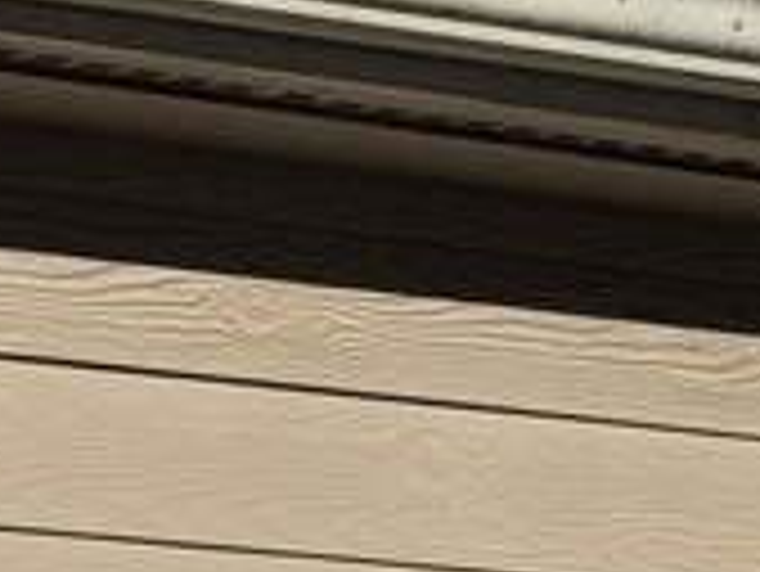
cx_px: -1079
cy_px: 1257
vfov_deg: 7.7
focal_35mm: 182
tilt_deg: -0.4
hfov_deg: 9.6
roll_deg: -2.0
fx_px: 3999
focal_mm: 6.76
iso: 80
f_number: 1.78
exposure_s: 1/14286
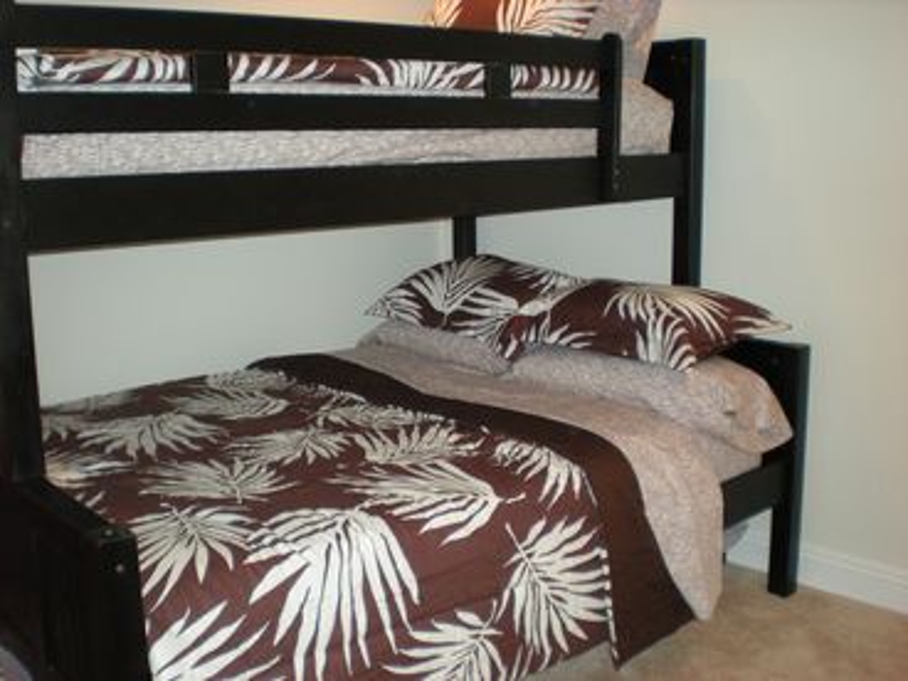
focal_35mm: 38
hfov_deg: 49.0
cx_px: 454
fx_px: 997
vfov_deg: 37.7
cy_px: 340
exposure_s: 1/60
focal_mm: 6.3
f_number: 3.1
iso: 177
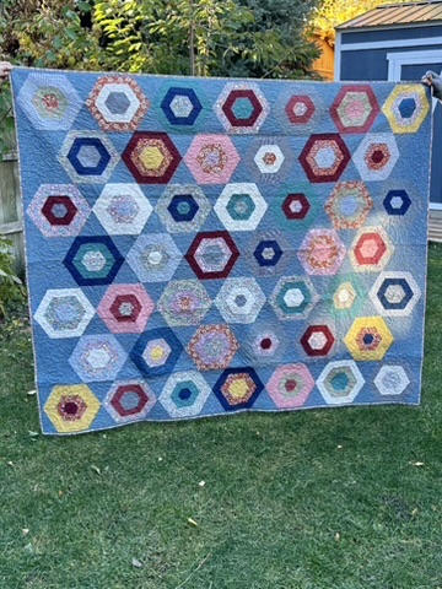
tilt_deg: -11.1
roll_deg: +0.8
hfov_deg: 53.1
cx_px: 221
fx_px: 443
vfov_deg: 67.3
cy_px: 294
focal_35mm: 26
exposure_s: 1/160
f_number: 1.5
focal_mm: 5.7
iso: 50
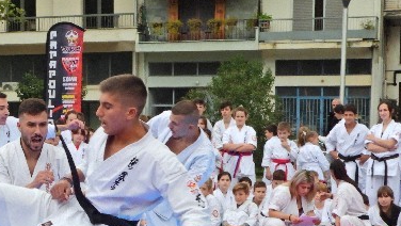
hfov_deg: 24.1
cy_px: 197
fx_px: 926
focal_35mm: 87
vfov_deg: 13.8
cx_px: 79
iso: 400
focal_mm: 7.9
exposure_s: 1/400
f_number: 8
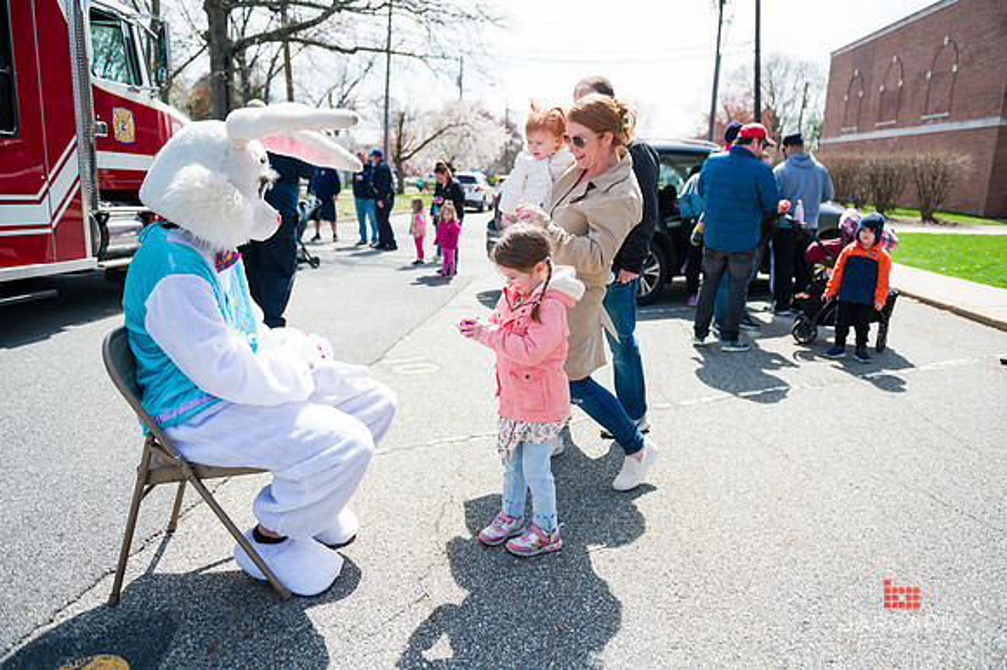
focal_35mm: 24
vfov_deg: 53.1
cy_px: 335
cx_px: 504
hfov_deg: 73.8
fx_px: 671
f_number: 4
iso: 200
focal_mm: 24
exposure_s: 1/2000
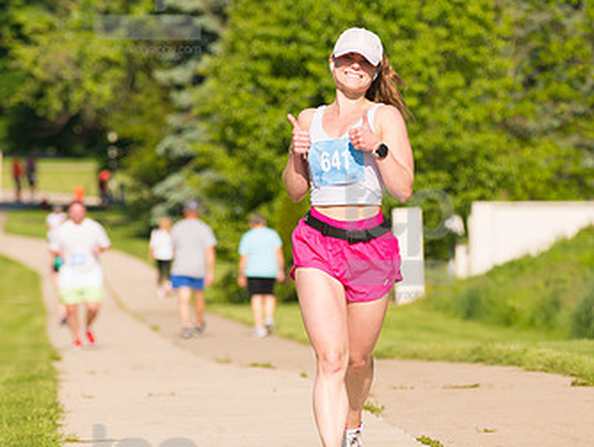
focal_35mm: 334
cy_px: 238
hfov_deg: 5.9
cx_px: 400
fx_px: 5735
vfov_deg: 4.5
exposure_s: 1/2000
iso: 400
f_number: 5.6
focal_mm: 200
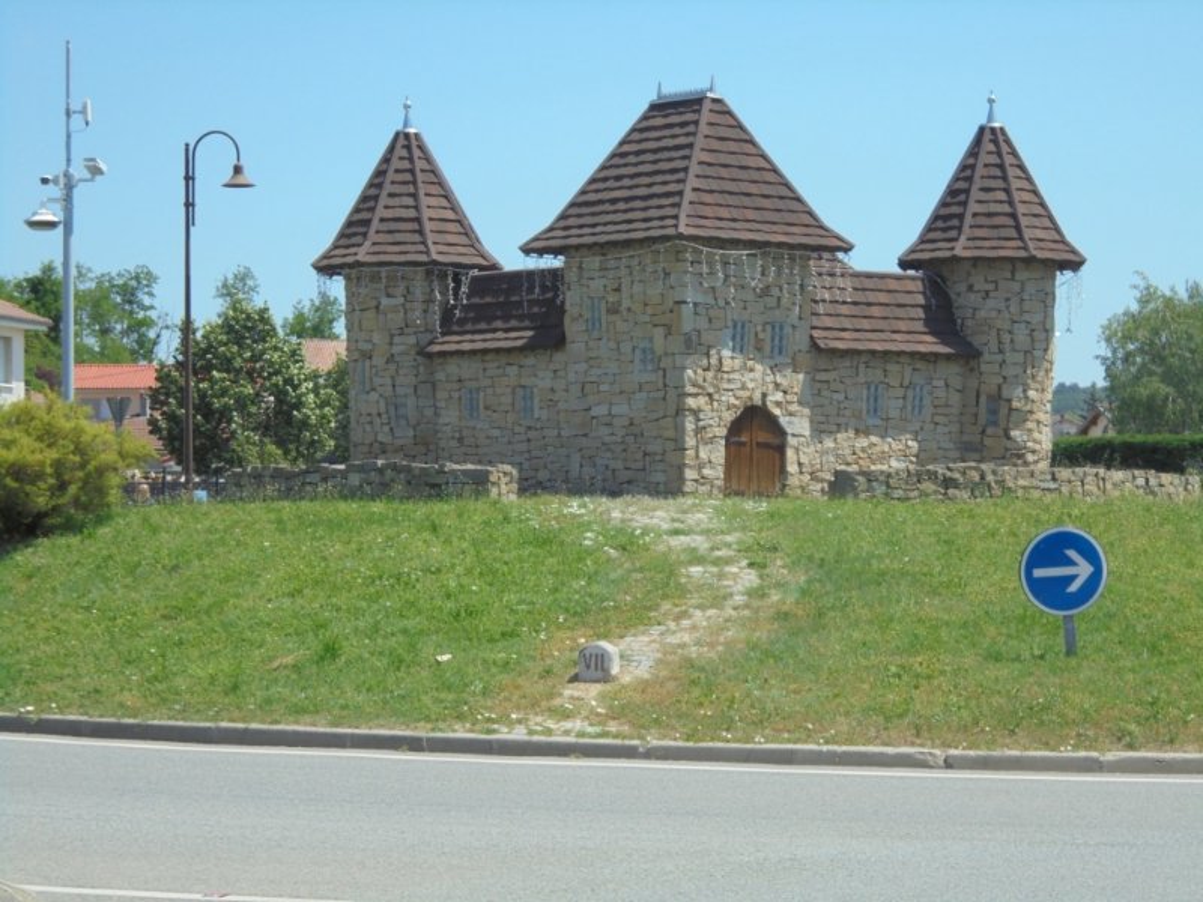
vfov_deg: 15.7
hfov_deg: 20.9
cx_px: 602
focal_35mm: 94
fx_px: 3267
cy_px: 451
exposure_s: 1/500
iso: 100
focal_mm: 16.9
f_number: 4.7
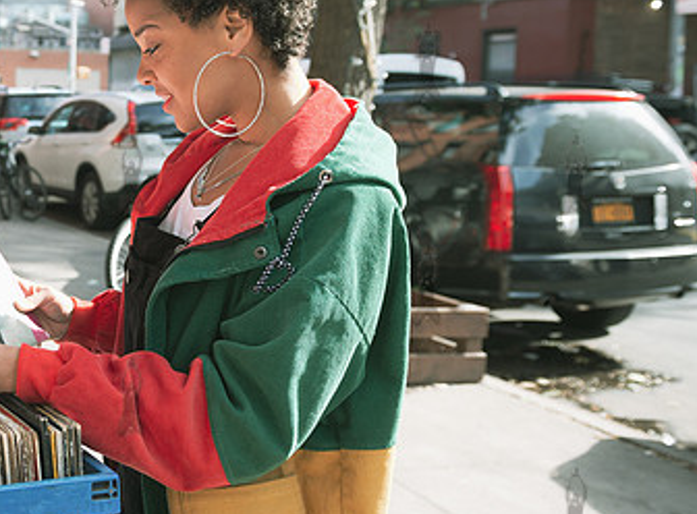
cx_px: 37
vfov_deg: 26.1
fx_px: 1101
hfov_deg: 32.9
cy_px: 160
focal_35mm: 55
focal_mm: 26
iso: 250
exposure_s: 1/250
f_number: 4
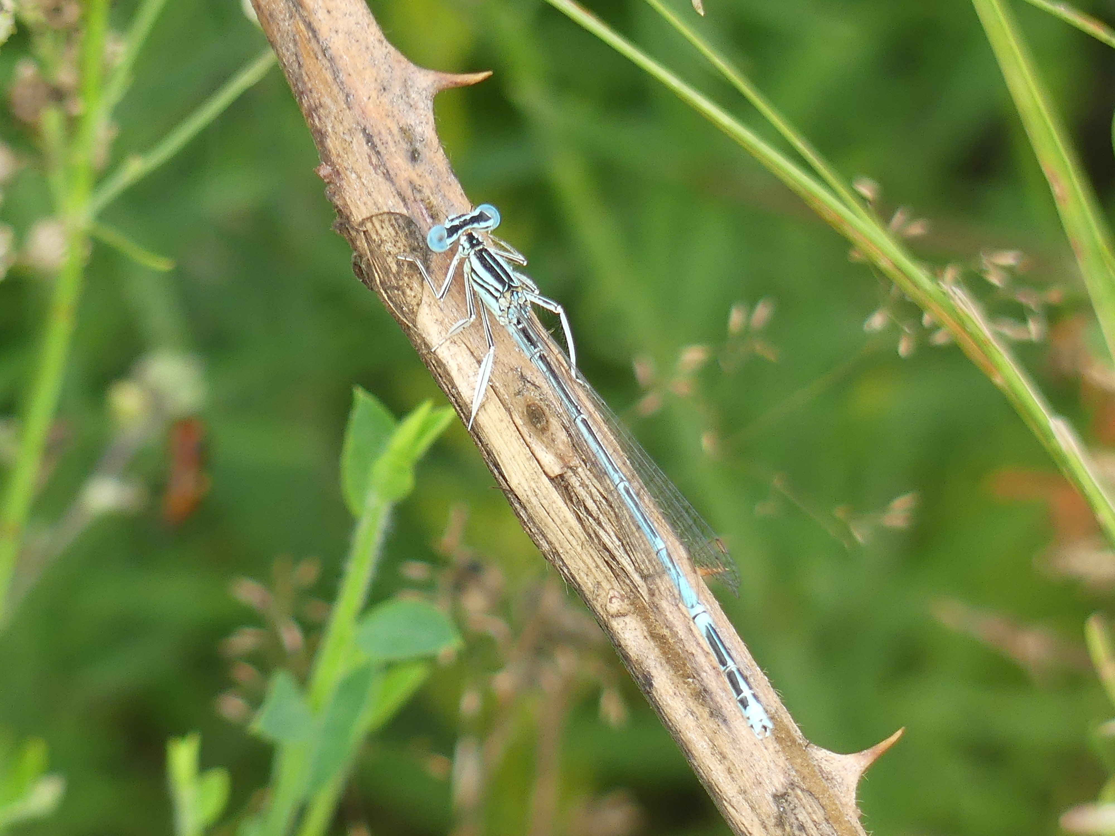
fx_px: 38653
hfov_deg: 1.7
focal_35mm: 1200
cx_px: 558
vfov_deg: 1.2
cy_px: 418
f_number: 3.2
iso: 100
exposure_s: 1/250
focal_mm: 108
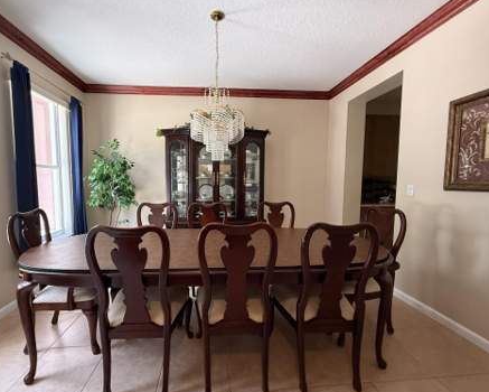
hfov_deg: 96.6
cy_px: 198
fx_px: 217
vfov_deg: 84.1
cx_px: 225
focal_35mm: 15
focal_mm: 2.22
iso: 500
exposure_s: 1/60
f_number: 2.2
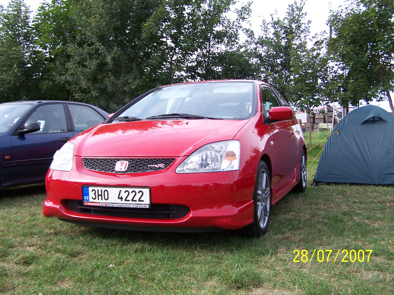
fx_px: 433
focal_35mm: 38
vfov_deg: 37.7
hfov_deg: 49.0
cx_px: 197
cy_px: 148
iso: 80
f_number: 2.8
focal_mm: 6.3
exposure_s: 1/350
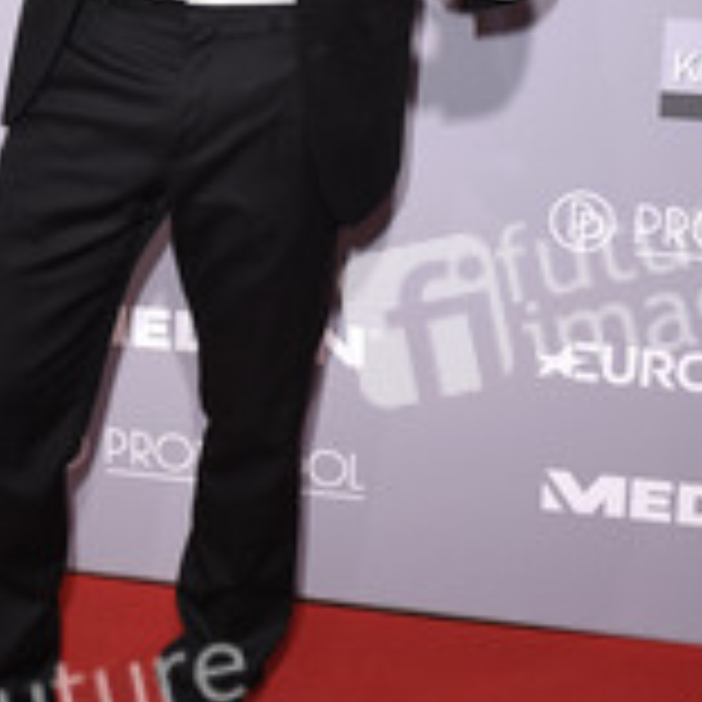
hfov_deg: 22.8
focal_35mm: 75
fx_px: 1723
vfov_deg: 22.5
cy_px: 76
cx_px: 162
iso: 250
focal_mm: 23
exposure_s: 1/125
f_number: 6.3
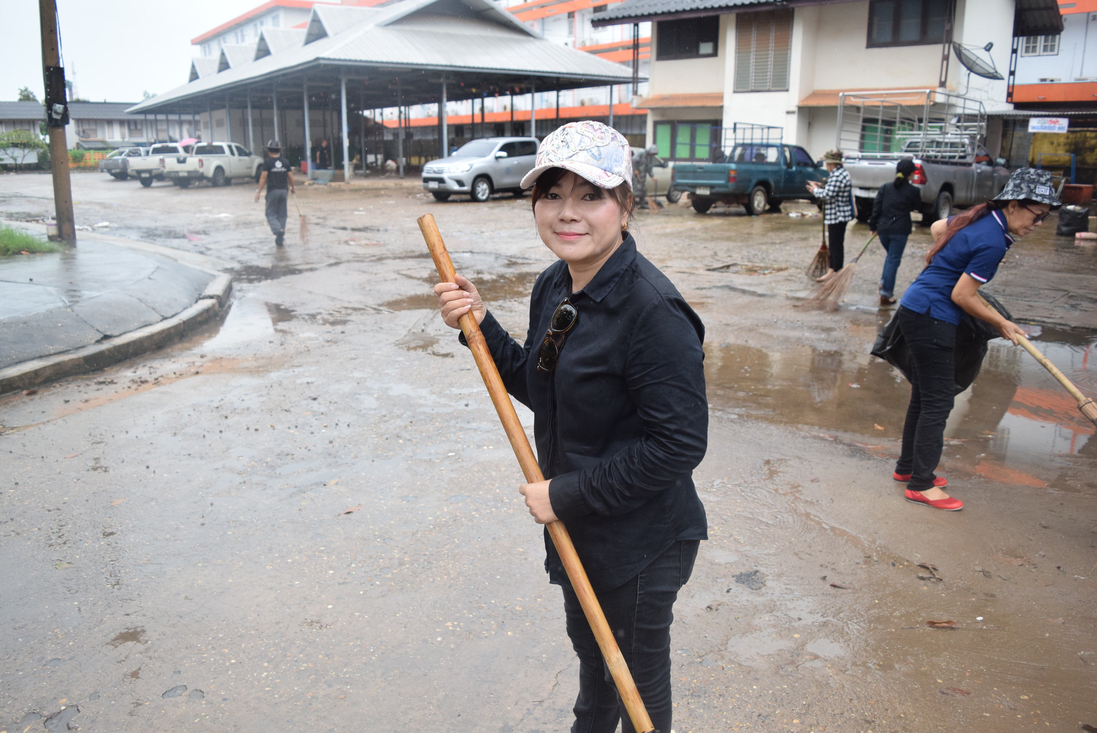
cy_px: 366
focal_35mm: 27
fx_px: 823
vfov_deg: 48.0
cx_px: 548
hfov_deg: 67.3
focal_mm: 18
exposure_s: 1/1000
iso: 800
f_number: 3.5
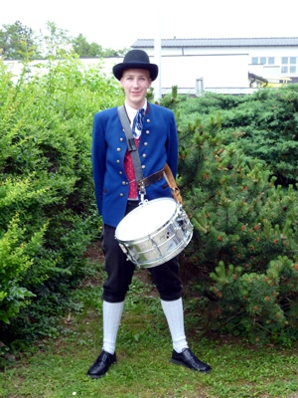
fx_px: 631
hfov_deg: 26.6
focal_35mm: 55
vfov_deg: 34.9
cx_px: 149
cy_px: 199
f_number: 3.9
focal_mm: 9.1
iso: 80
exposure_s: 1/50
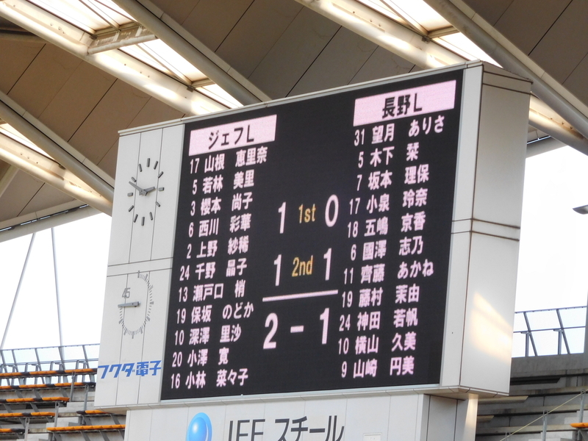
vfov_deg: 8.2
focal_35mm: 180
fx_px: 3058
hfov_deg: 11.0
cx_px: 294
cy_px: 220
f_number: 5.3
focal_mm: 32.1
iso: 320
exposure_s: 1/250
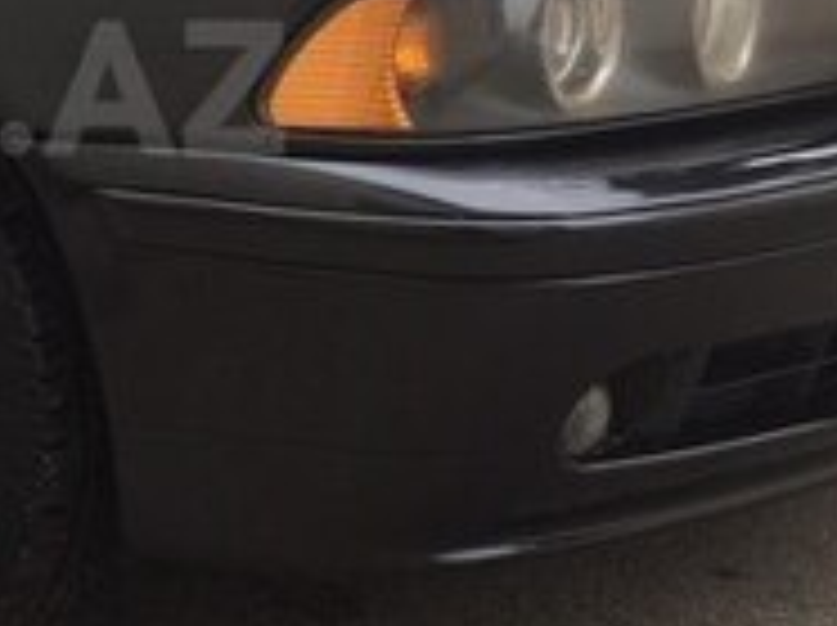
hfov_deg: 18.1
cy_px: 88
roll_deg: -1.0
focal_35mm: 103
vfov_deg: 14.2
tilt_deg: -7.8
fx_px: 2487
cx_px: -176
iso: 32
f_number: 2.2
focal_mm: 4.15
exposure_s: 1/230
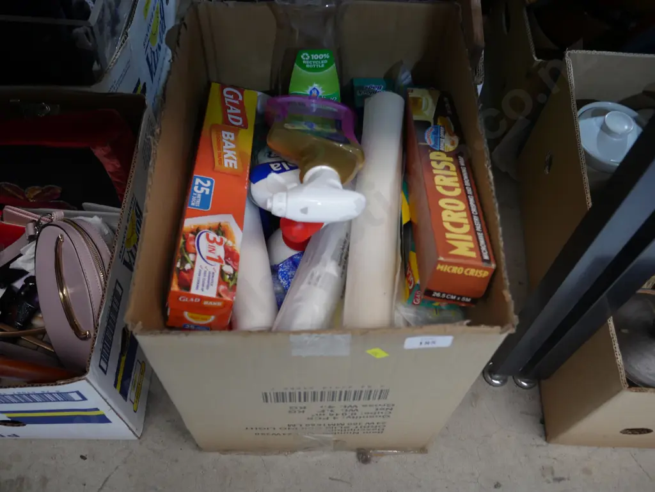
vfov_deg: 44.2
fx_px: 606
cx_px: 328
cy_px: 246
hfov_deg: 56.8
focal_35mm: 32
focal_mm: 16
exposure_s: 1/60
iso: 640
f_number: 3.6
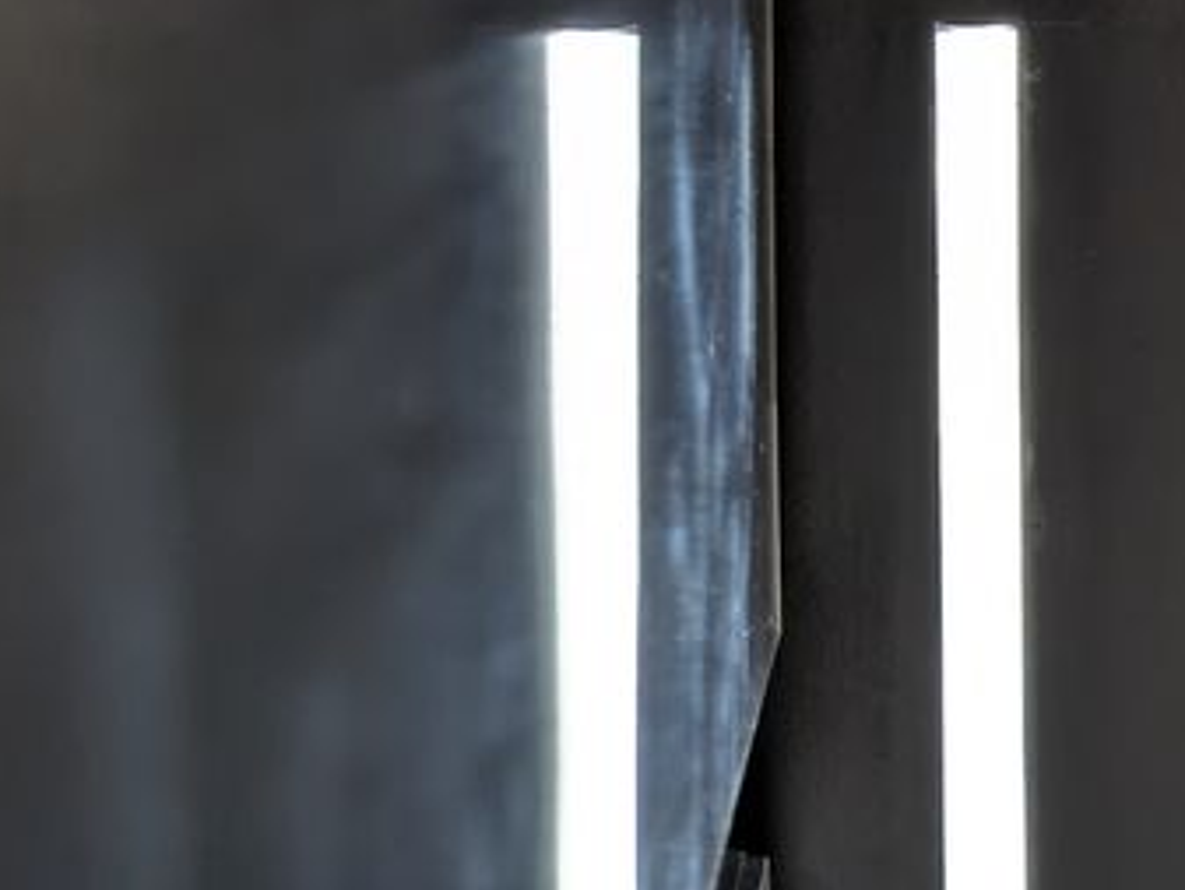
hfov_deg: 21.9
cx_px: 844
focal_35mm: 89
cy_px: -83
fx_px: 3048
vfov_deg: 16.1
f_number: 1.89
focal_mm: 5.43
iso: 167
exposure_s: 1/24
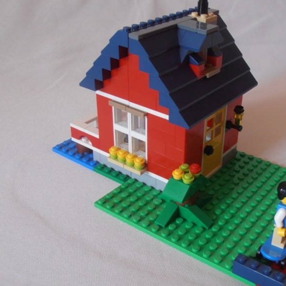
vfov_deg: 33.4
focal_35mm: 51
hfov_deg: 32.9
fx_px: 477
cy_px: 154
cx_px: 205
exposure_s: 1/40
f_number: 3.9
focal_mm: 6.61
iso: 125
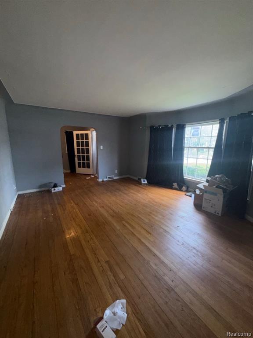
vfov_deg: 102.1
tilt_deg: -10.5
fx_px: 136
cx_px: 126
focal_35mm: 14
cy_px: 169
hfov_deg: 85.7
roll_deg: -0.9
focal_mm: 2.22
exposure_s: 1/77
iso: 80
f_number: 2.2
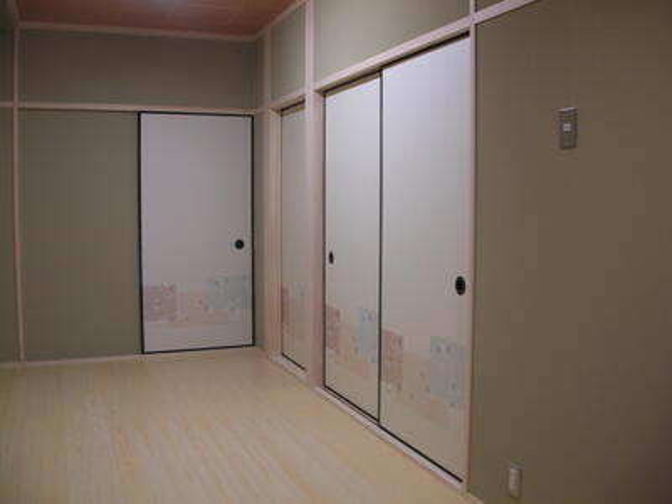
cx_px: 336
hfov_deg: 52.6
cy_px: 252
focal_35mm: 35
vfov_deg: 40.7
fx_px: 679
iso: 50
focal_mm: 5.8
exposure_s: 1/7.9
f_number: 2.8
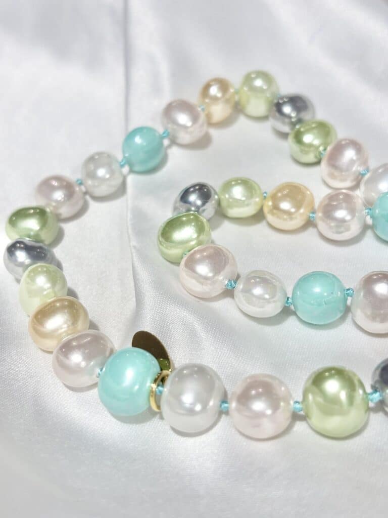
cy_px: 259
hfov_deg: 28.0
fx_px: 777
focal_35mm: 52
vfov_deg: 36.8
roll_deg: +6.7
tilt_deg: -36.0
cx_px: 194
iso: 32
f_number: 1.6
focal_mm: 5.96
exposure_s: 1/391
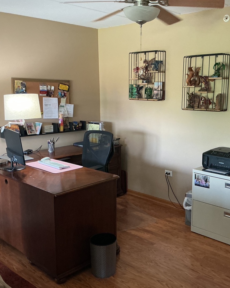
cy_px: 143
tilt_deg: -9.6
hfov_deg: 39.0
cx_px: 137
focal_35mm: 38
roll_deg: -0.1
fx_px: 323
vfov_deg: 47.9
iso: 200
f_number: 1.8
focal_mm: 3
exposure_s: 1/60
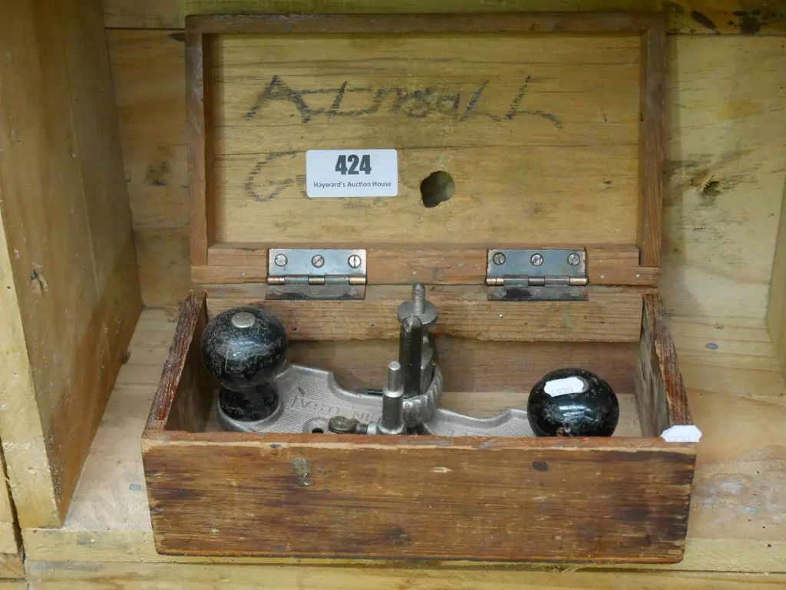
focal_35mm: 58
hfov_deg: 33.2
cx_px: 393
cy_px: 295
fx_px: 1318
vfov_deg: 25.3
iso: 3200
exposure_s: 1/15
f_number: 5.5
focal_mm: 29
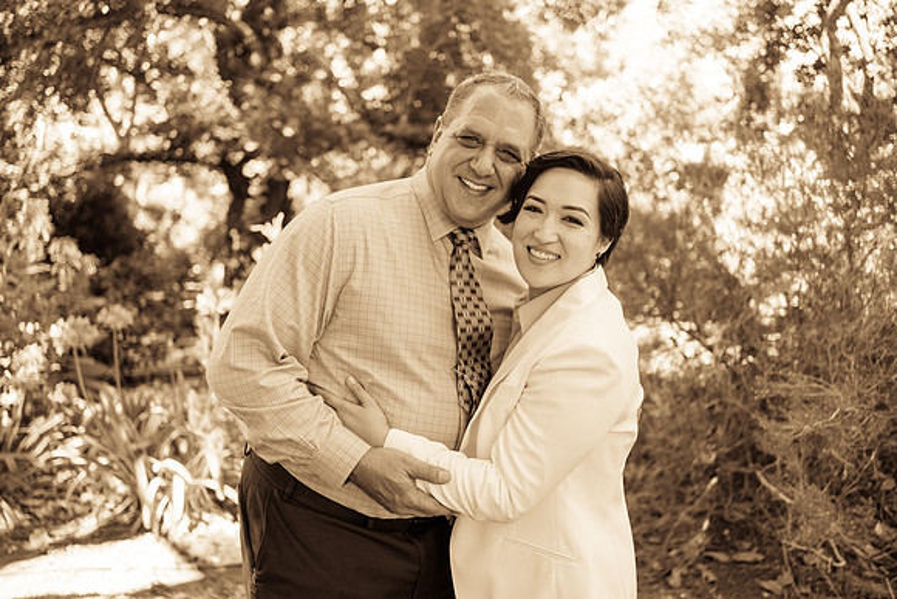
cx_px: 448
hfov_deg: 54.4
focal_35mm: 35
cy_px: 300
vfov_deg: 37.9
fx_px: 872
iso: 160
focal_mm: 35
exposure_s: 1/320
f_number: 2.2
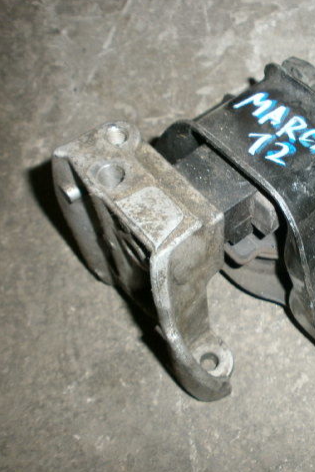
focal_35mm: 38
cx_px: 255
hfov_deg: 33.9
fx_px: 499
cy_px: 236
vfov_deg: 50.7
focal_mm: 4.8
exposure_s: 1/30
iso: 125
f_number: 2.9
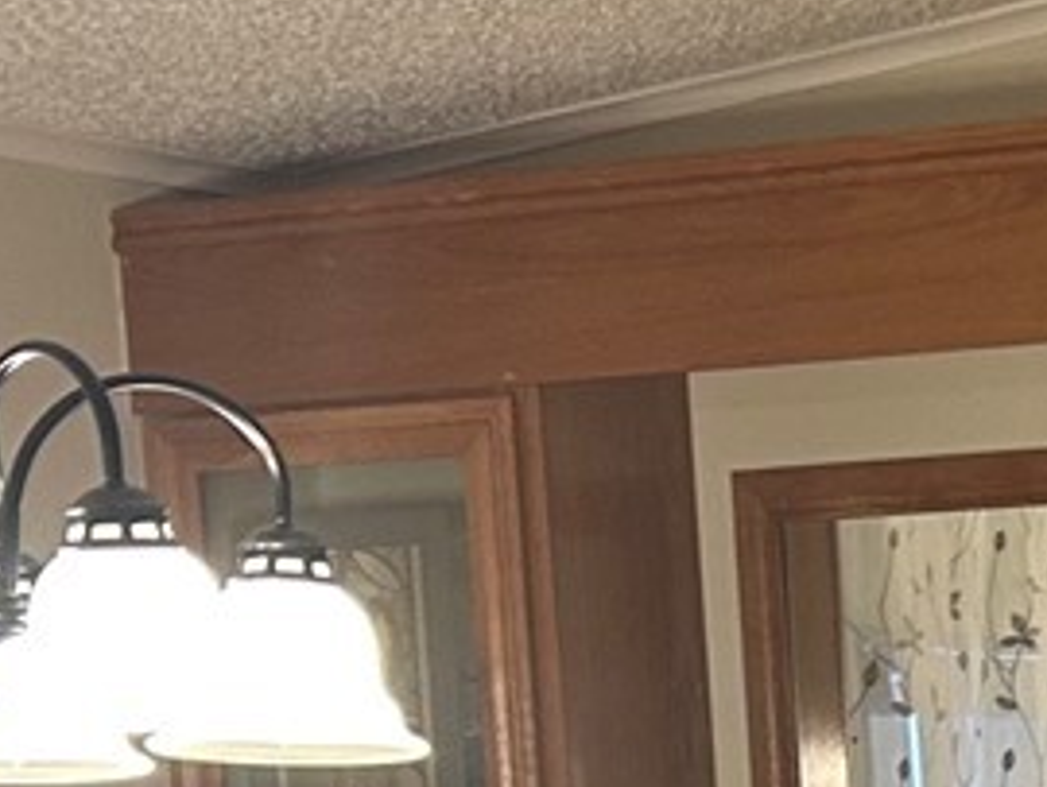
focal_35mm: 154
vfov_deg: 9.2
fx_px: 4662
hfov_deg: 12.3
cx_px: 1508
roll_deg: +2.8
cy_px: 1458
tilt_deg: -6.8
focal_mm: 5.7
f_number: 1.5
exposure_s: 1/60
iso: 160
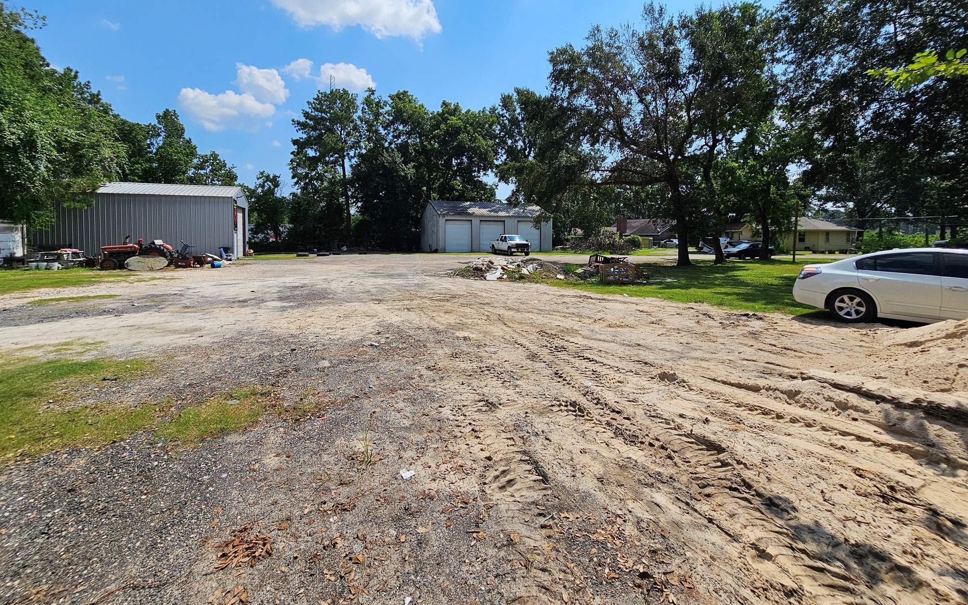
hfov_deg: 105.3
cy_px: 239
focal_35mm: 14
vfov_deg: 77.6
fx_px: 369
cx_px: 477
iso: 50
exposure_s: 1/3924
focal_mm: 2.2
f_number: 2.2
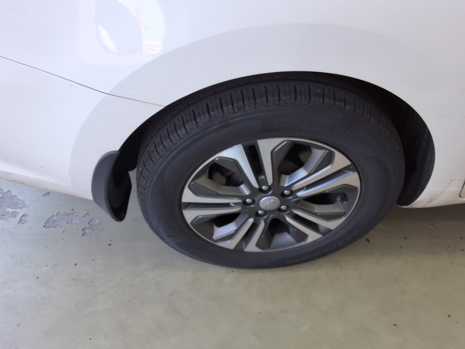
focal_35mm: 28
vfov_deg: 49.7
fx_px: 376
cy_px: 174
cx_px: 232
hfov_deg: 63.4
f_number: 1.9
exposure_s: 1/126
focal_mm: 2.91
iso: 32
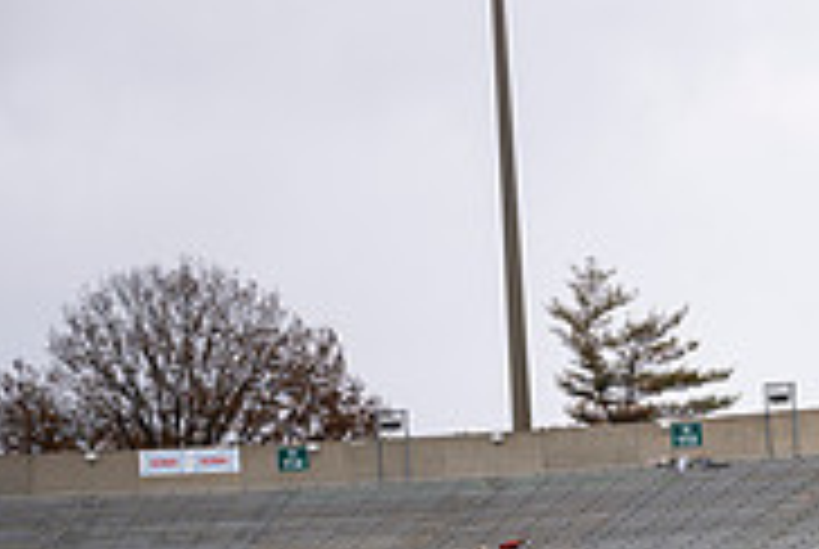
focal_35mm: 121
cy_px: 812
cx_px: 1228
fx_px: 2757
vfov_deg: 11.0
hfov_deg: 15.6
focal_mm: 38
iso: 100
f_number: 2.8
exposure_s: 1/500
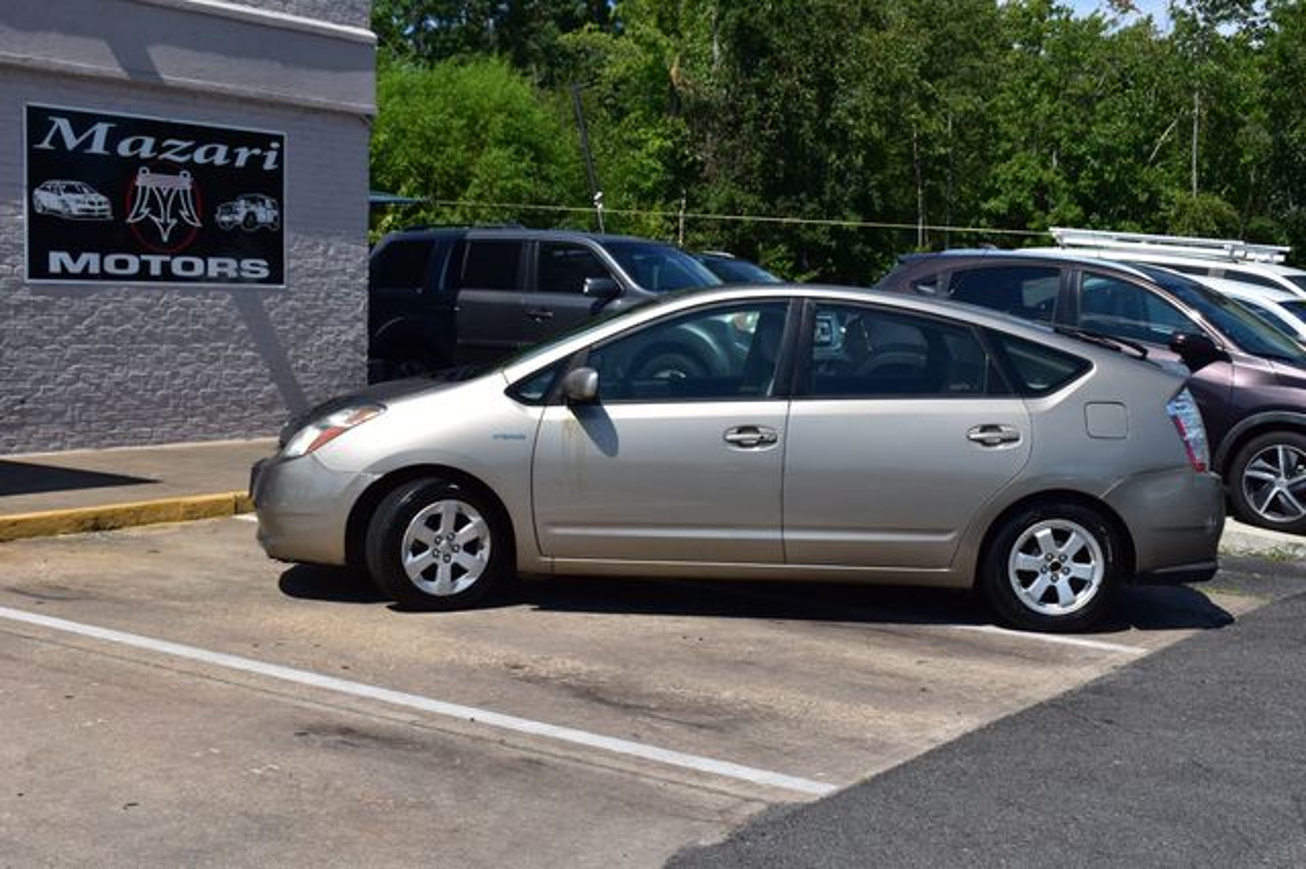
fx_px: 1740
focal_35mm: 48
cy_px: 434
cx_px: 653
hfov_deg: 41.1
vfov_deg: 28.0
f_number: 11
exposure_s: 1/500
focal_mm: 32
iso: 200
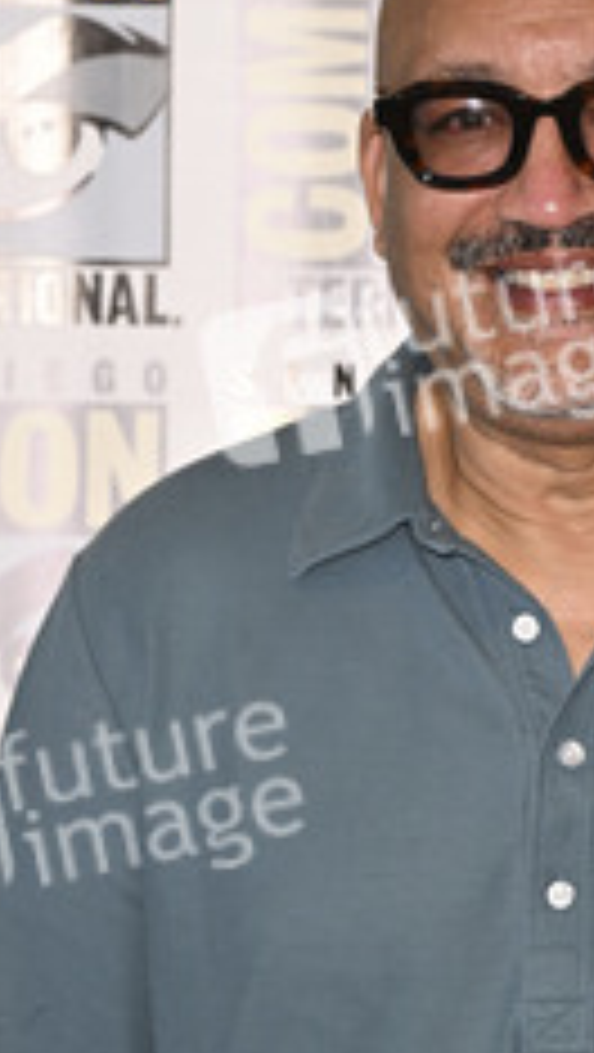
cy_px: 585
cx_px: 562
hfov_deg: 7.1
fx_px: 4750
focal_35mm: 170
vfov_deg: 12.6
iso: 1250
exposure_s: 1/250
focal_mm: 95
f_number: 5
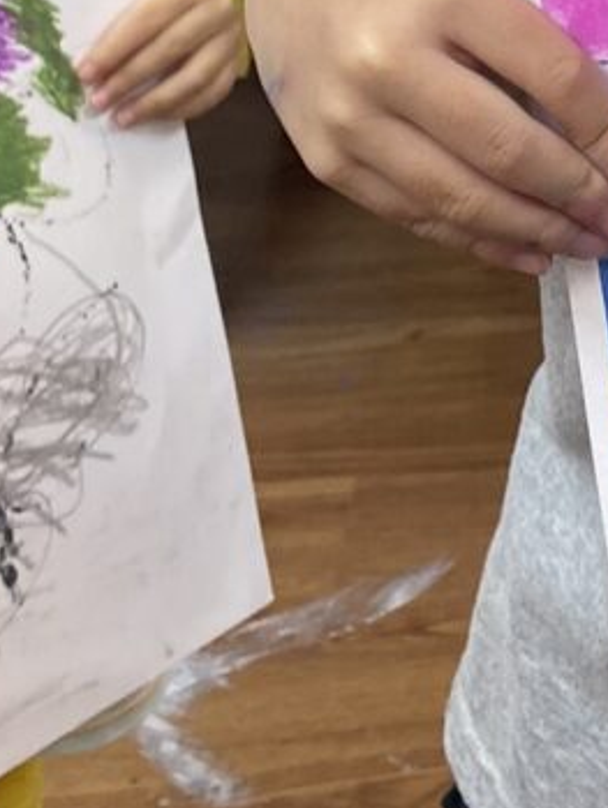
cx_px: 941
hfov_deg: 13.9
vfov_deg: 17.0
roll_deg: +0.3
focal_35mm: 99
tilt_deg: -18.1
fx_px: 2316
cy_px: -555
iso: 100
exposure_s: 1/121
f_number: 1.8
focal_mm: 4.25
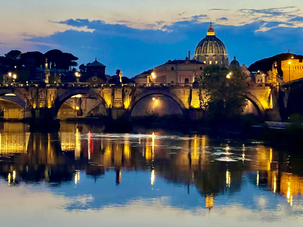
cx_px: 152
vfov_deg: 22.9
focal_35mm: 64
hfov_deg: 30.3
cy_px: 114
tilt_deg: -1.7
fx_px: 560
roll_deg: -0.1
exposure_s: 1/33
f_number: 2.2
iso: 800
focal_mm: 7.5
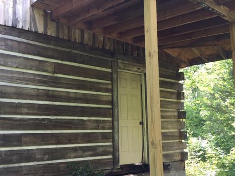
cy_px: 95
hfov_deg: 51.2
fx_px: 244
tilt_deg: +8.2
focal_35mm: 36
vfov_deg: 39.6
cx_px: 101
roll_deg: +1.0
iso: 32
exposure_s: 1/120
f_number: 2.2
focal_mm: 4.15
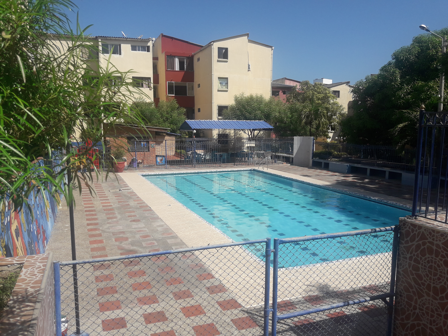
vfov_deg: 49.7
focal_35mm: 28
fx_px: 362
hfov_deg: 63.4
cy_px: 168
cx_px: 224
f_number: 1.9
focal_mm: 3.7
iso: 40
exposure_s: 1/2232
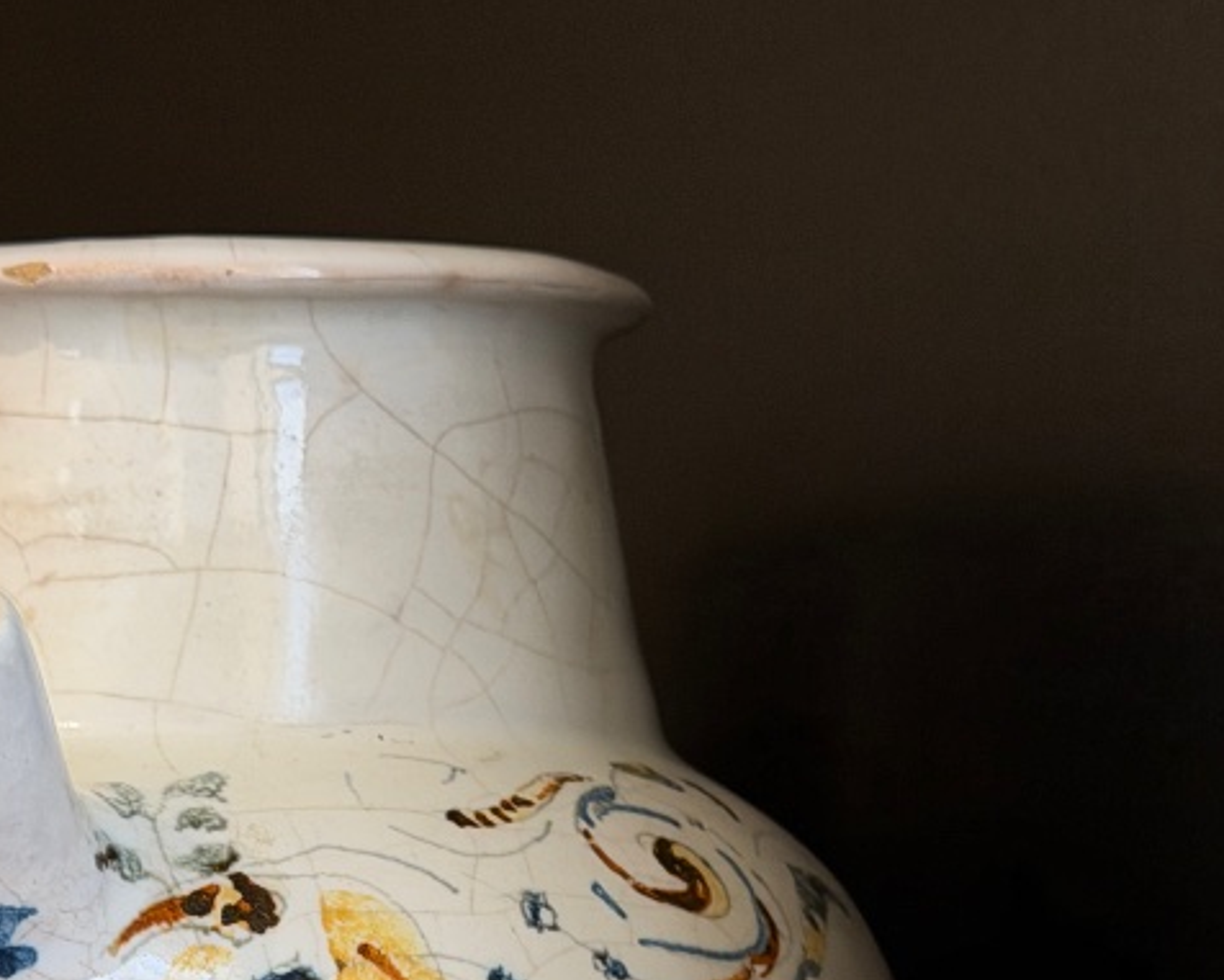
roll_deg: +0.2
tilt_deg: -6.4
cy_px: 1255
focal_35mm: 118
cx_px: 347
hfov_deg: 16.2
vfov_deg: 12.7
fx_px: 4276
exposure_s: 1/50
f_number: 1.78
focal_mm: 6.76
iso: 64
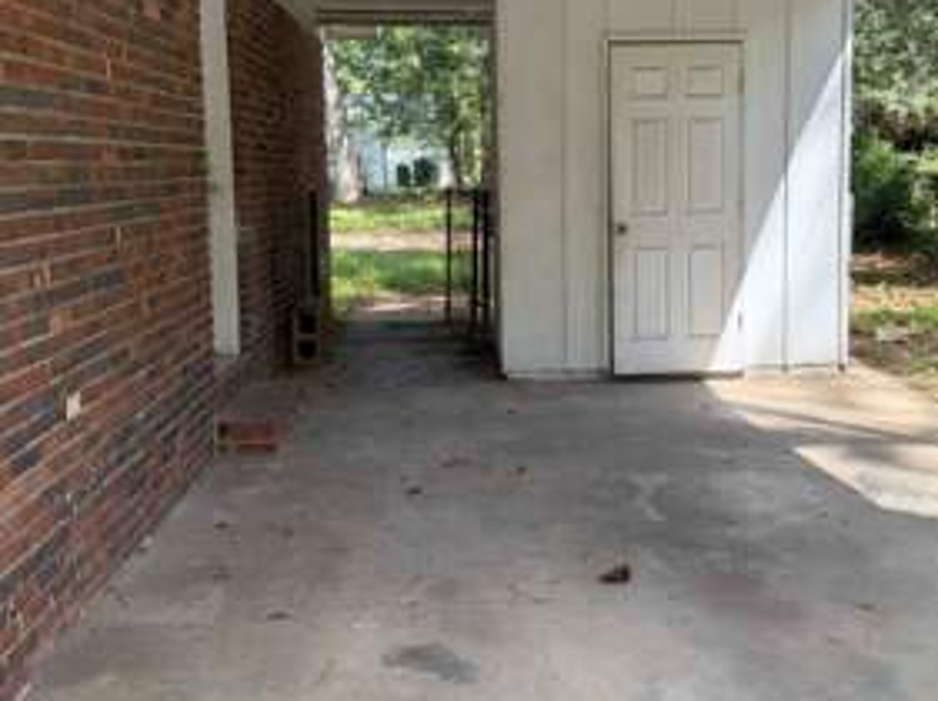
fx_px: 1110
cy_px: 265
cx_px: 534
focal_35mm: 41
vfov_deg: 34.9
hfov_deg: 45.7
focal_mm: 6.93
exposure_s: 1/855
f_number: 1.8
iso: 100
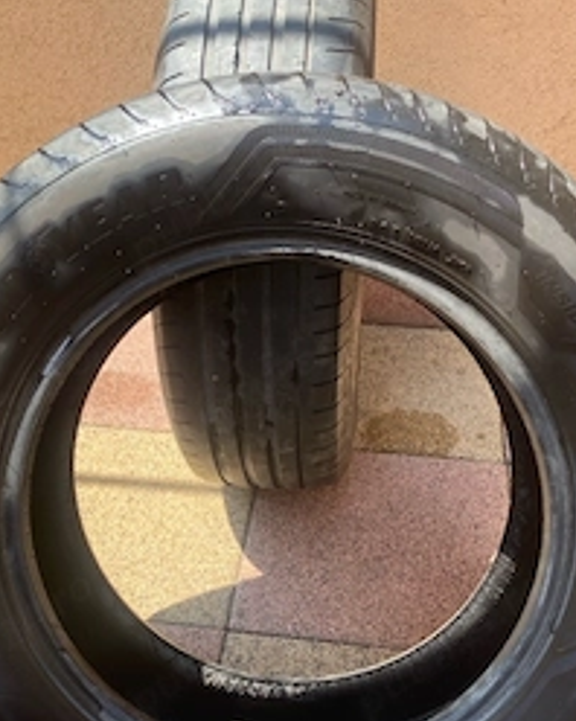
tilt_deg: -39.4
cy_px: 454
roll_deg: -2.0
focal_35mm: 41
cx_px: 282
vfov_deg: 44.4
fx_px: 875
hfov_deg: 36.4
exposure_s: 1/370
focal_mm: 4.25
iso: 32
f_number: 1.8
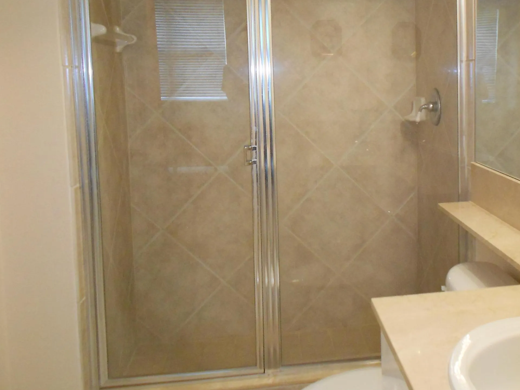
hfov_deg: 46.7
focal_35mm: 39
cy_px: 114
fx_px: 586
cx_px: 368
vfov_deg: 36.2
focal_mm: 4.6
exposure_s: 1/30
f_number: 3.2
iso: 400
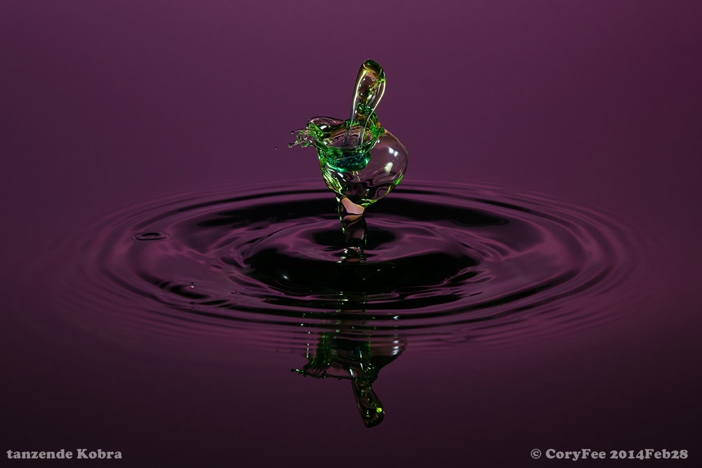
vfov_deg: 15.2
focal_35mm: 90
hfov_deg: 22.6
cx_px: 351
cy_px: 234
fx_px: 1755
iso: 200
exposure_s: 1/125
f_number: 13
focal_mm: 60
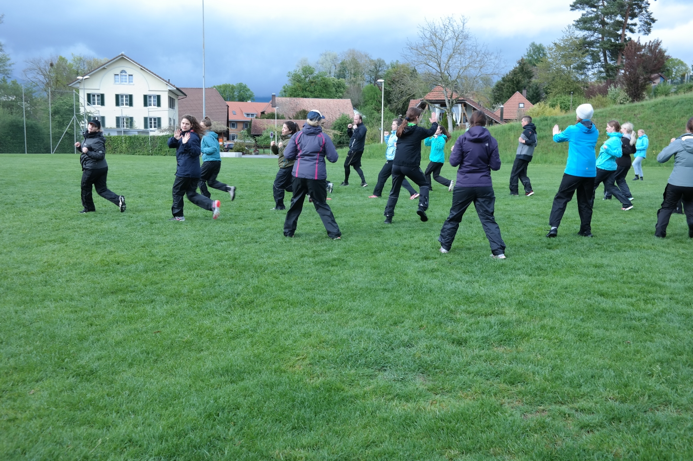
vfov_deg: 36.9
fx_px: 693
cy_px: 230
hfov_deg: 53.1
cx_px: 346
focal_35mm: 36
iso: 200
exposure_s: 1/100
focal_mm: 24
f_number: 6.3
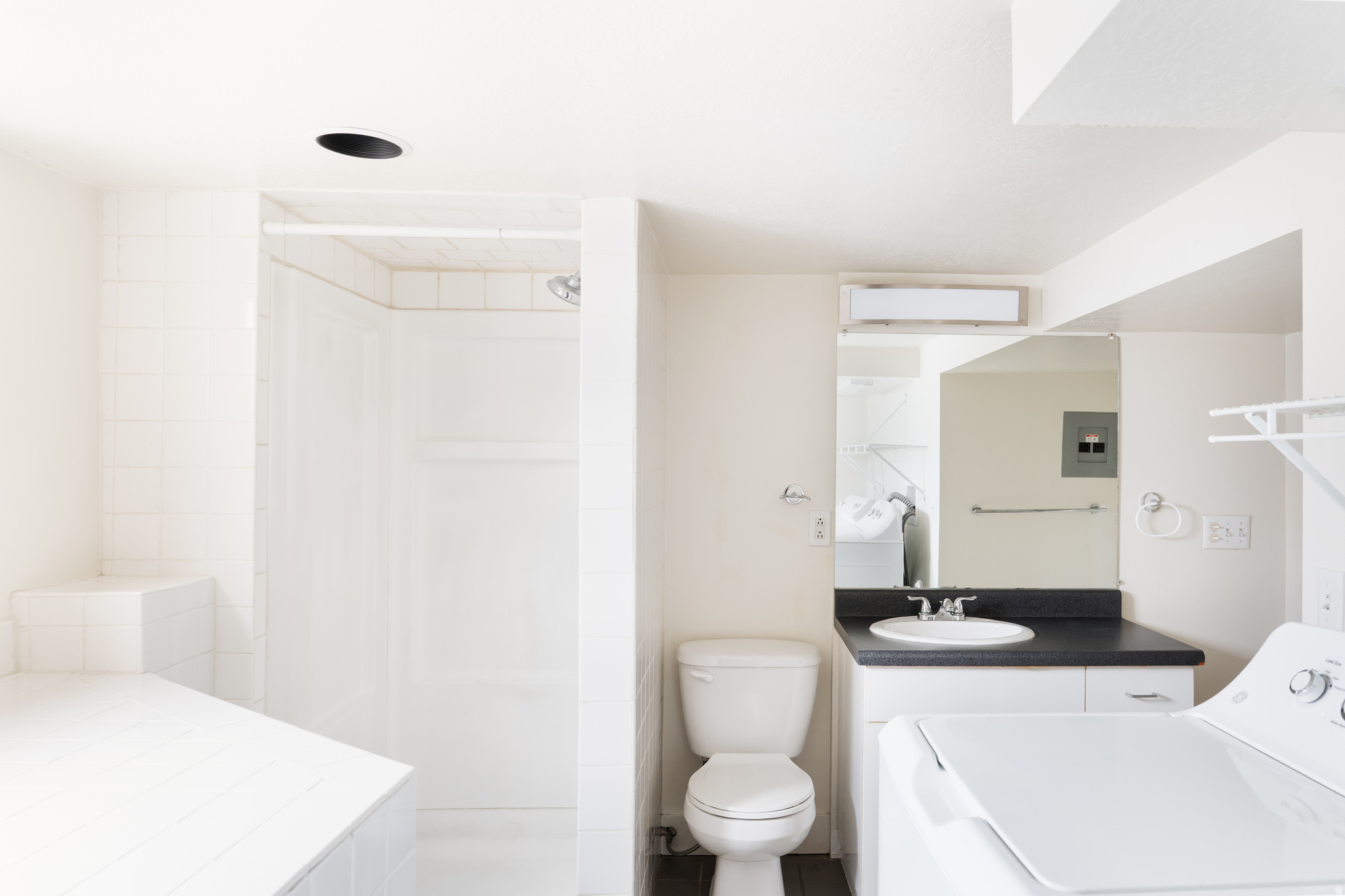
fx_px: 896
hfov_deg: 73.8
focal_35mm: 24
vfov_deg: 53.1
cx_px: 672
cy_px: 448
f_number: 7.1
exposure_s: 2
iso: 100
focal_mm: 24
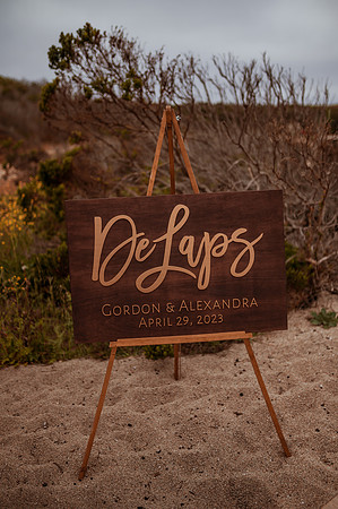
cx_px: 169
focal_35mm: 35
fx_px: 494
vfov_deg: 54.5
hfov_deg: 37.8
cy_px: 254
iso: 160
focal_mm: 35
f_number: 1.4
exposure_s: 1/3200
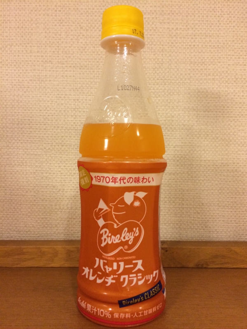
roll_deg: +1.3
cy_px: 164
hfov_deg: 48.2
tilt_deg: -5.1
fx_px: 276
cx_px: 124
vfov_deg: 61.7
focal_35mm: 29
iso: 250
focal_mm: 4.15
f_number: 2.2
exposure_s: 1/33
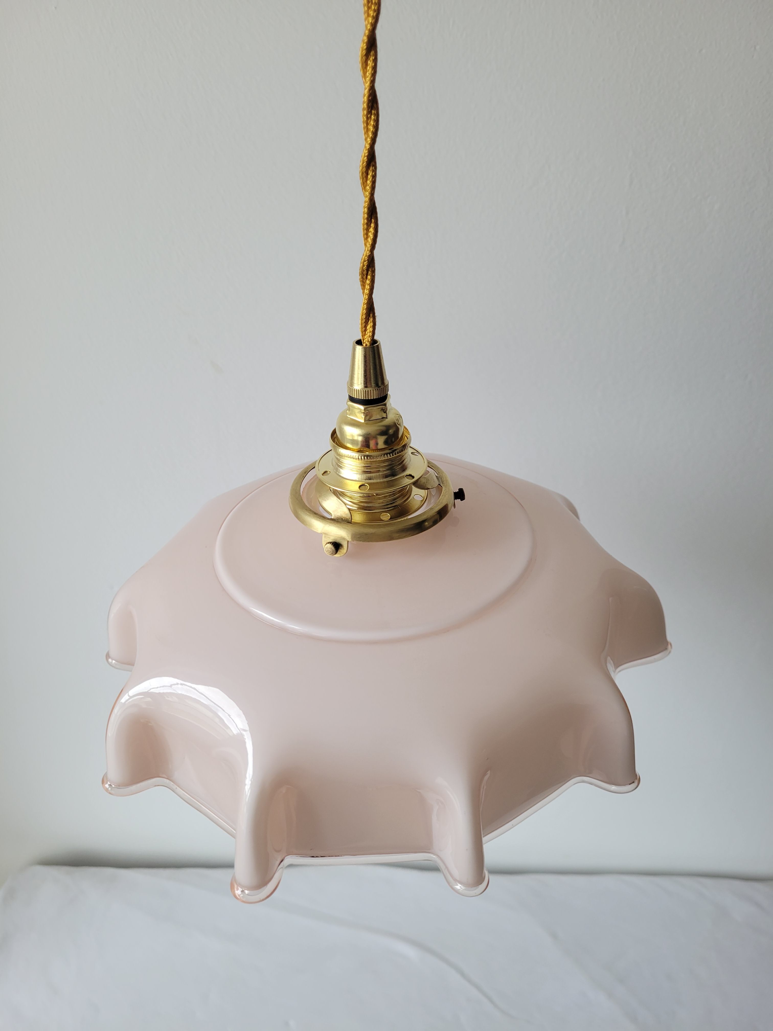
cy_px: 516
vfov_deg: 67.3
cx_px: 386
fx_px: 774
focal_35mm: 26
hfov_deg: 53.1
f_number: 1.8
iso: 80
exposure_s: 1/100
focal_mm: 5.4
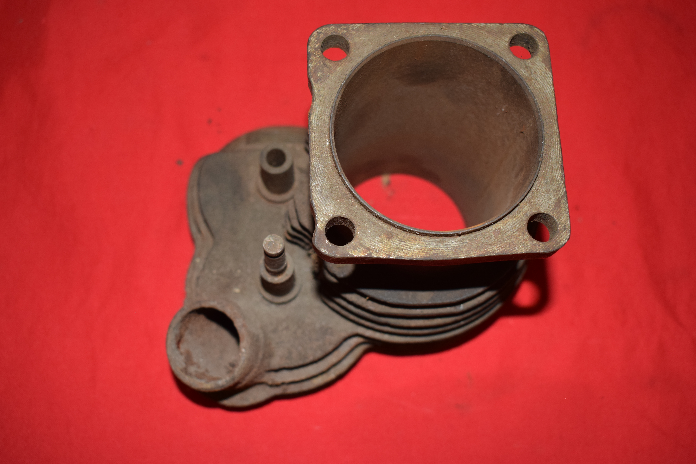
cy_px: 232
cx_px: 348
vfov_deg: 33.0
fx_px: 783
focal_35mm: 40
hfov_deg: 47.9
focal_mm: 27
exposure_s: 1/160
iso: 640
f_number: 5
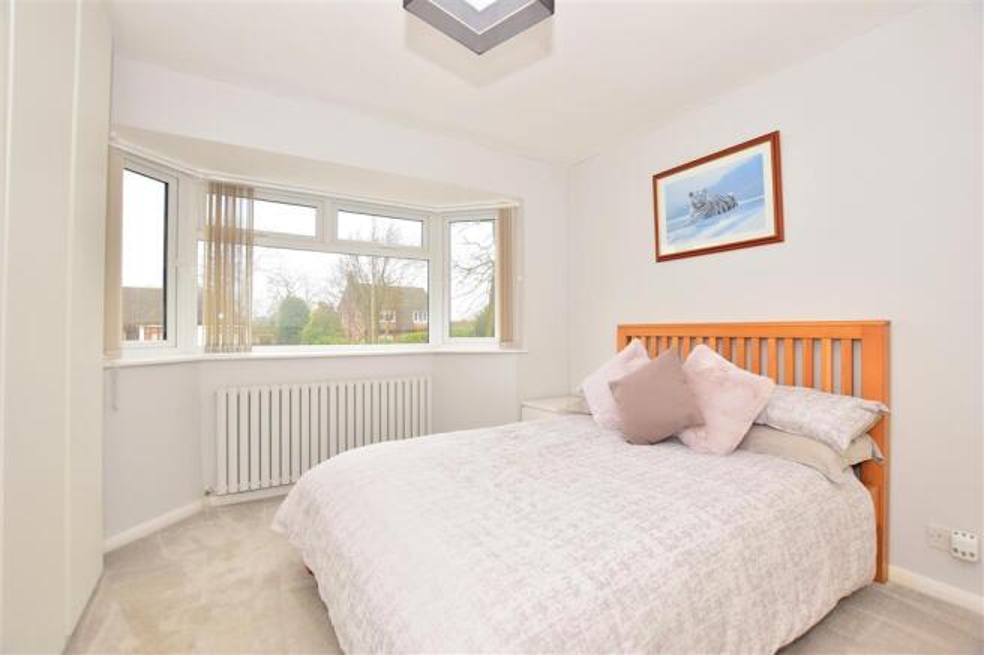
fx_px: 410
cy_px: 328
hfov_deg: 100.4
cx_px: 492
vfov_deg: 77.3
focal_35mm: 15
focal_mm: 10
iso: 400
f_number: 5.6
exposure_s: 1/60
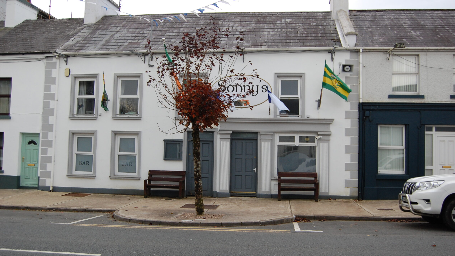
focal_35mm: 35
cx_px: 227
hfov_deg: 56.6
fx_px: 422
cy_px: 130
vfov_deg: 33.7
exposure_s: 1/100
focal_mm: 22
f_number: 5
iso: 400
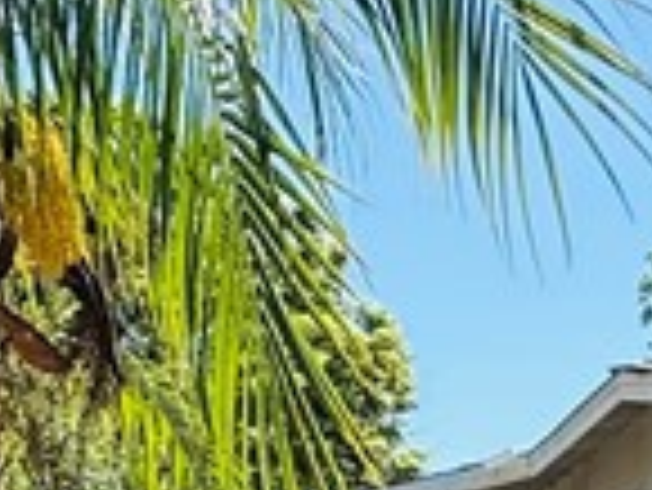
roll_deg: -0.9
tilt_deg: -13.9
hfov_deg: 19.8
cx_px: 418
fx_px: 1866
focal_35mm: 99
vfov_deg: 11.9
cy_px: 1196
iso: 50
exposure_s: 1/1259
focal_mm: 2.22
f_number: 2.2
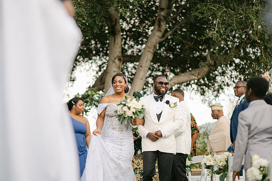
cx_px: 136
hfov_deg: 23.9
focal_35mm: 85
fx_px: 642
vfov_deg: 16.1
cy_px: 90
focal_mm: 85
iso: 100
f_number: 2
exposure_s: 1/640
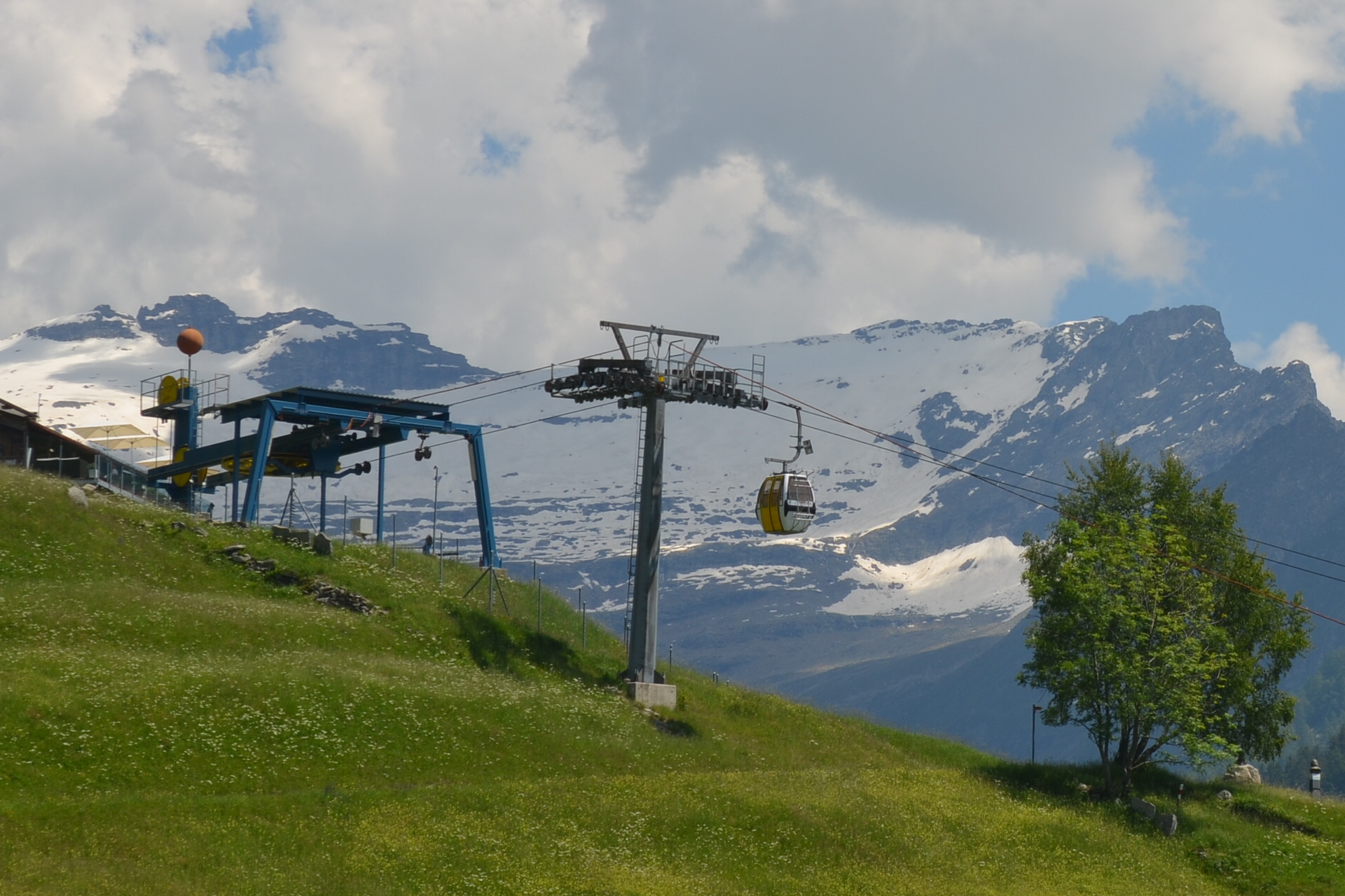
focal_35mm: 82
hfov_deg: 24.6
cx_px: 672
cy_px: 448
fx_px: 3082
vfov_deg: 16.6
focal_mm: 55
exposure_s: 1/320
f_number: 9
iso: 100
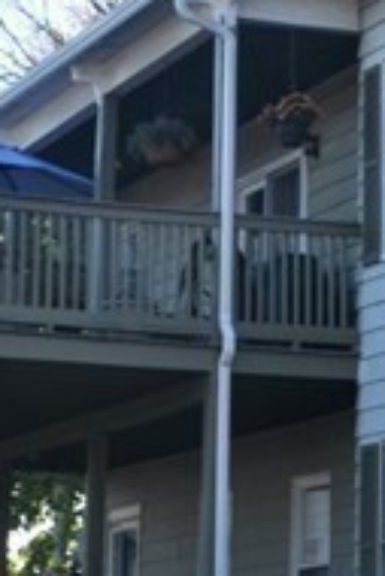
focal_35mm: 161
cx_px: 379
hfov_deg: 8.5
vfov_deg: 12.7
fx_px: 2578
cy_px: 209
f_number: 11
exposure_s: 1/100
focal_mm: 20
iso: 200
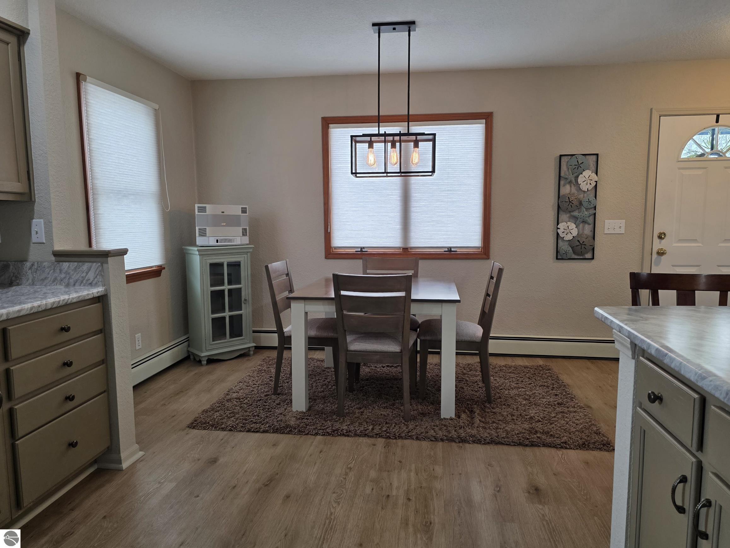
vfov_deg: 58.9
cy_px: 274
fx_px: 485
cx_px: 365
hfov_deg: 73.9
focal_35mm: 23
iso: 160
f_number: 1.7
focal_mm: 6.3
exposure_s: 1/120
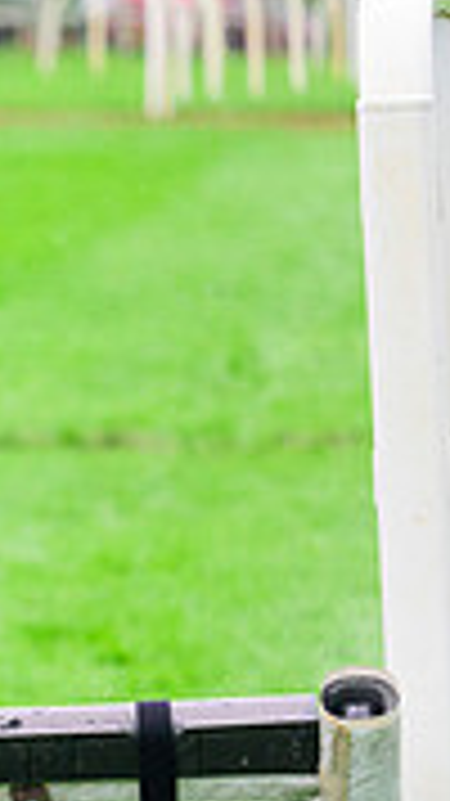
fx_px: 17411
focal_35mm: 820
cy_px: 497
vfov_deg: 2.6
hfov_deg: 1.5
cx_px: -788
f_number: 5.6
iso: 2000
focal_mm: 240
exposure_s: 1/1600
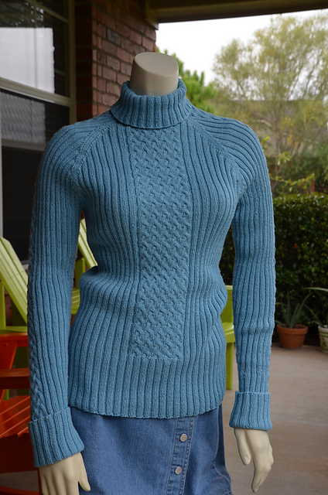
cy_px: 248
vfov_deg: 35.1
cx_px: 164
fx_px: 782
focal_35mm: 57
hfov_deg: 23.7
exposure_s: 1/200
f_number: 7.1
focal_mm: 38
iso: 200
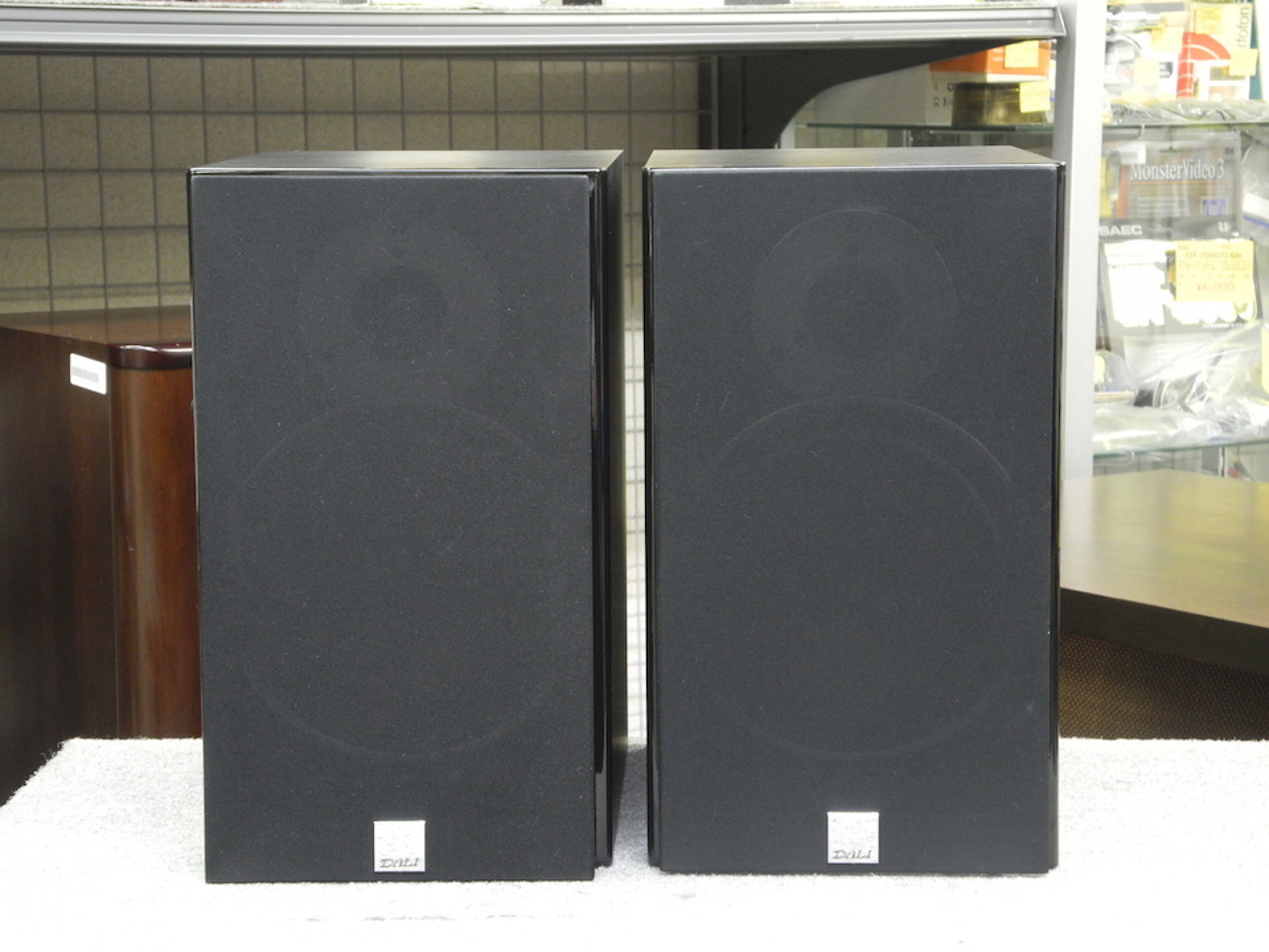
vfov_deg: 17.4
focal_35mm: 85
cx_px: 634
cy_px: 476
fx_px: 3116
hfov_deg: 23.0
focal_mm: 18.1
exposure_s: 1/7.3
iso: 400
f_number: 4
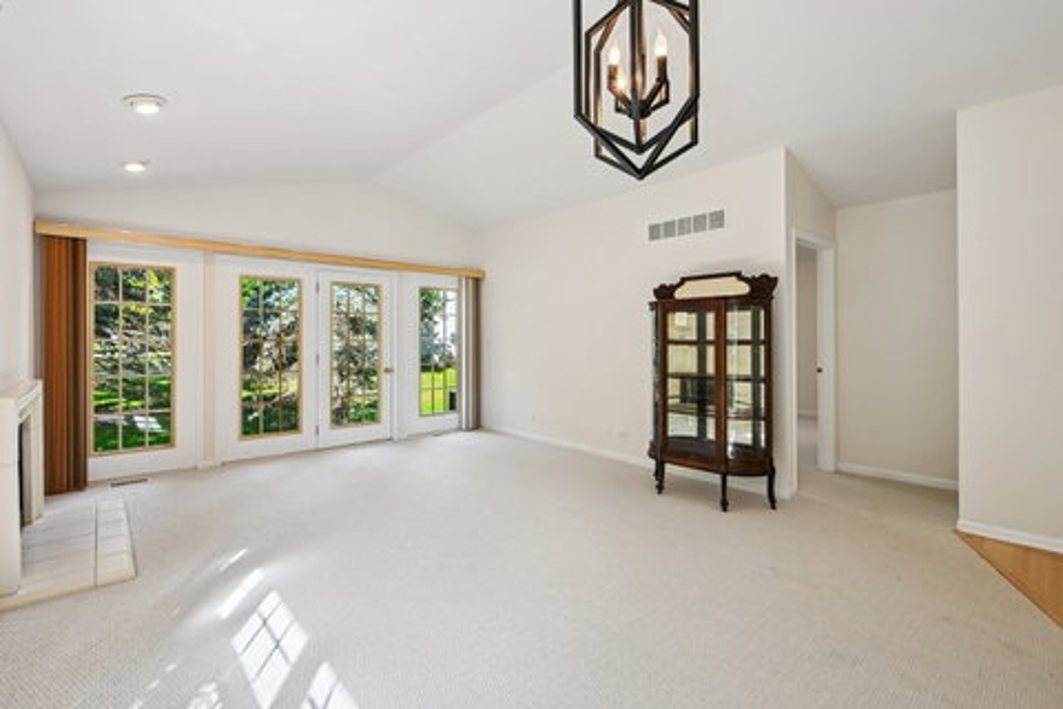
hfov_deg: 96.7
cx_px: 532
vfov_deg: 73.7
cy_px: 354
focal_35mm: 16
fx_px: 472
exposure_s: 1/30
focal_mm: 16
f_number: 13
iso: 400
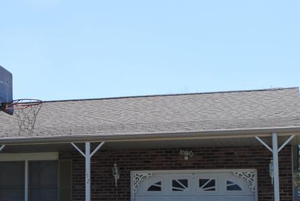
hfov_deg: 22.3
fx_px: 726
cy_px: 141
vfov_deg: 15.7
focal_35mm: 87
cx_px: -12
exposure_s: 1/250
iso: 100
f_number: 8
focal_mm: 24
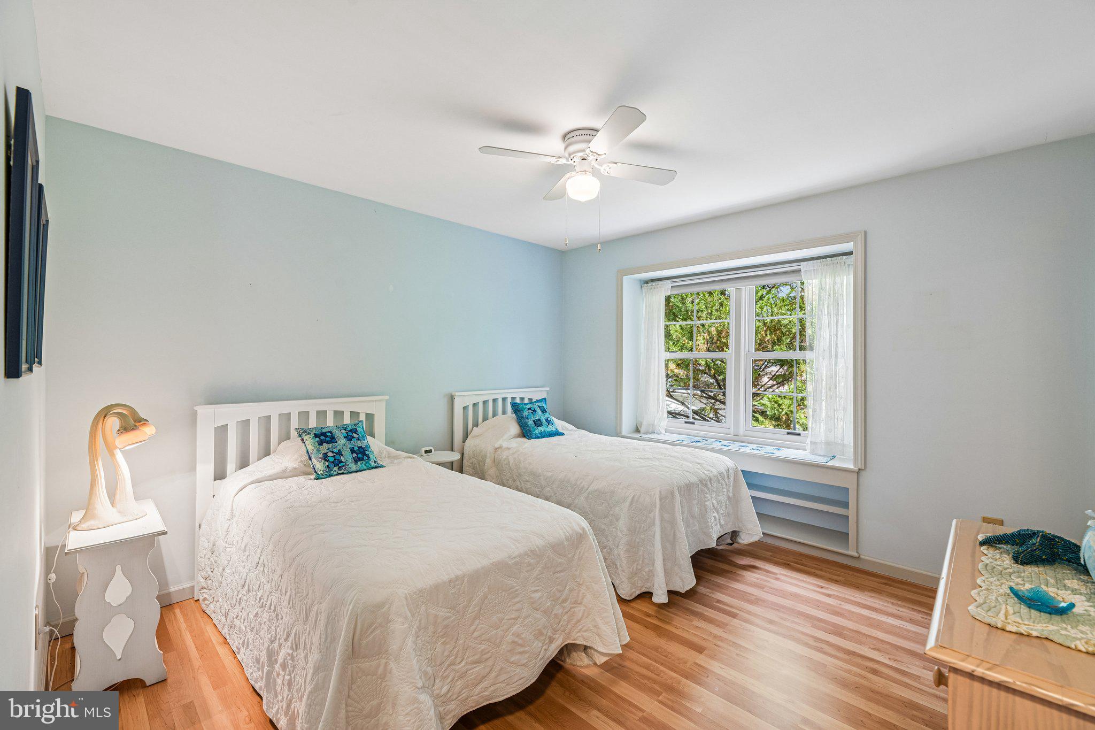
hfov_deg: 100.4
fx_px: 456
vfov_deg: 77.3
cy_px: 365
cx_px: 548
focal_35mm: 15
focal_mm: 15
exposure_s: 1/6
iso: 400
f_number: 8
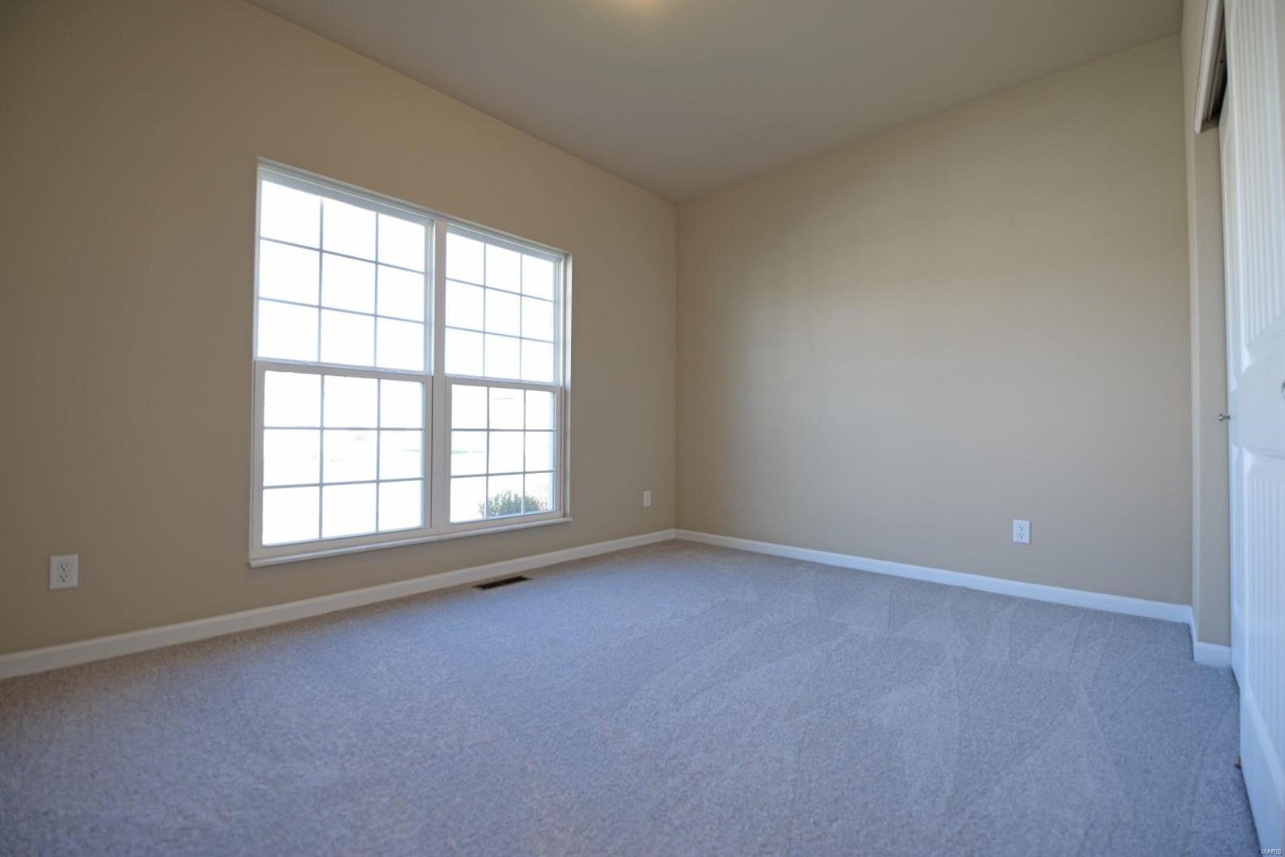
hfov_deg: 100.4
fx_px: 535
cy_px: 428
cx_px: 642
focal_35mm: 15
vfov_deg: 77.3
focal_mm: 15
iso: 72
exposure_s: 1/30
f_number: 2.8
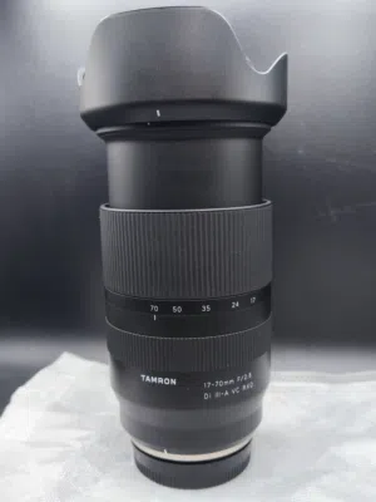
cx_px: 188
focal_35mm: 35
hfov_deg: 40.7
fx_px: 507
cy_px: 251
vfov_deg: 52.6
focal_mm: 5.35
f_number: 1.7
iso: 80
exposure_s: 1/261
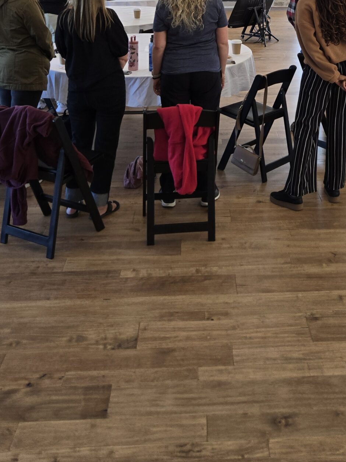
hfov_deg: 30.6
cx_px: 241
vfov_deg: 36.3
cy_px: -1
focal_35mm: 47
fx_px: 626
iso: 100
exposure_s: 1/180
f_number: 1.8
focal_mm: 5.4
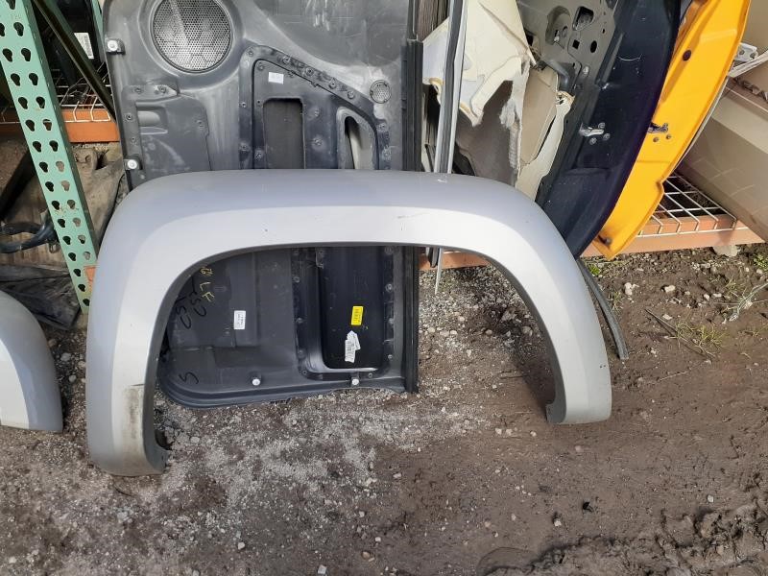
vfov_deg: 51.4
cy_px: 288
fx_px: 599
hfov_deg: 65.3
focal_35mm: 27
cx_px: 384
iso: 40
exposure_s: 1/666
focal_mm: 3.6
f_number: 1.9
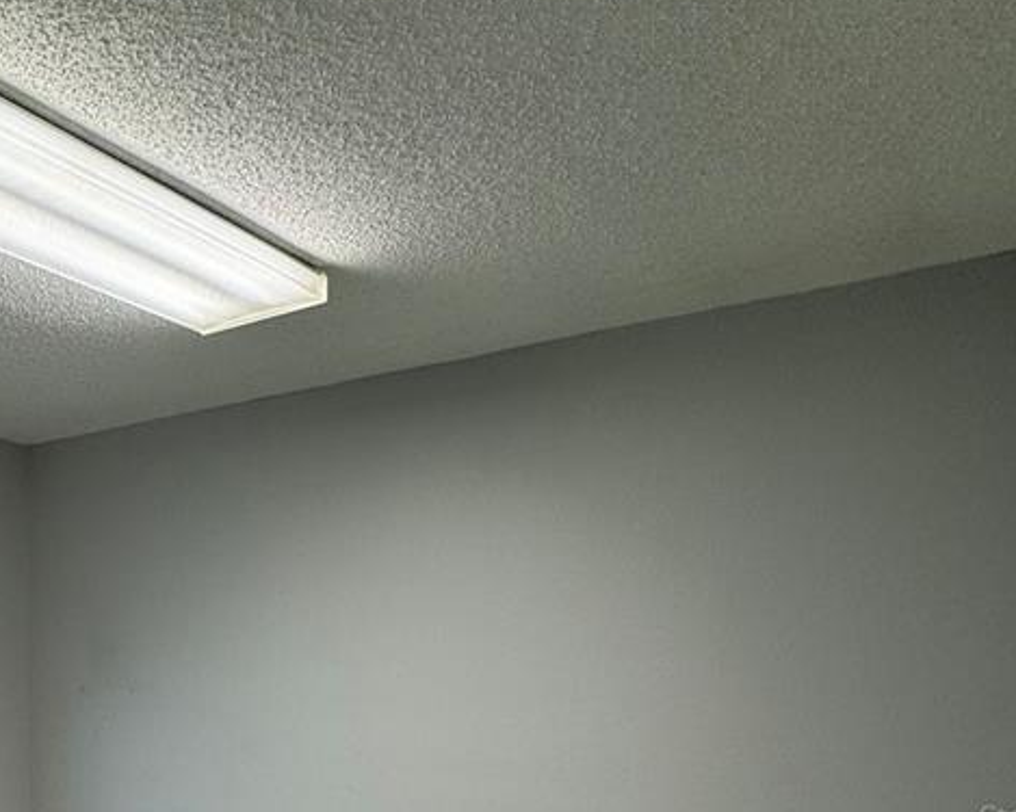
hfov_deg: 47.7
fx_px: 1052
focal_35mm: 35
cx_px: 158
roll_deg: -0.5
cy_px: 816
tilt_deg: -8.5
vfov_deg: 37.6
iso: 80
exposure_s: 1/120
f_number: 2.2
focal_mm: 2.22
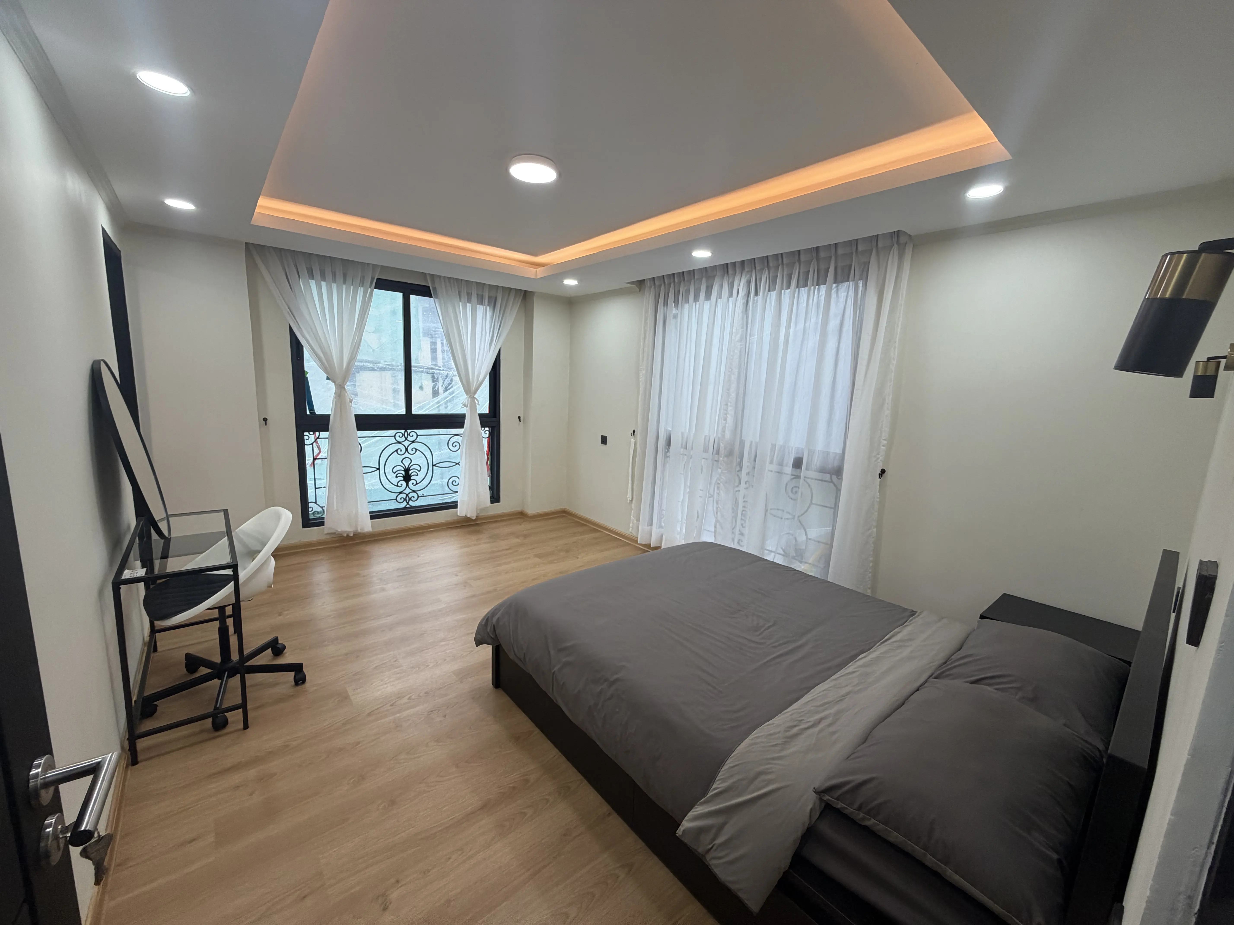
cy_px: 462
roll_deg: -2.1
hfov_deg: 102.1
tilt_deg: -8.8
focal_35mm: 14
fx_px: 499
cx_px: 617
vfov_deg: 85.7
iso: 160
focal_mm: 2.22
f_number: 2.2
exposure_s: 1/101
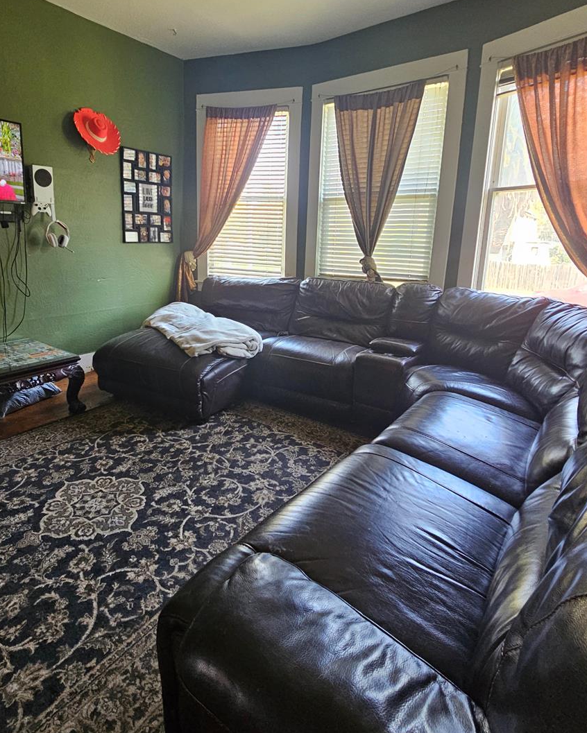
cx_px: 253
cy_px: 312
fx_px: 391
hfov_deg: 73.4
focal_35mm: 18
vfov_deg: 85.8
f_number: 2.2
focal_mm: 2.2
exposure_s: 1/60
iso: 320
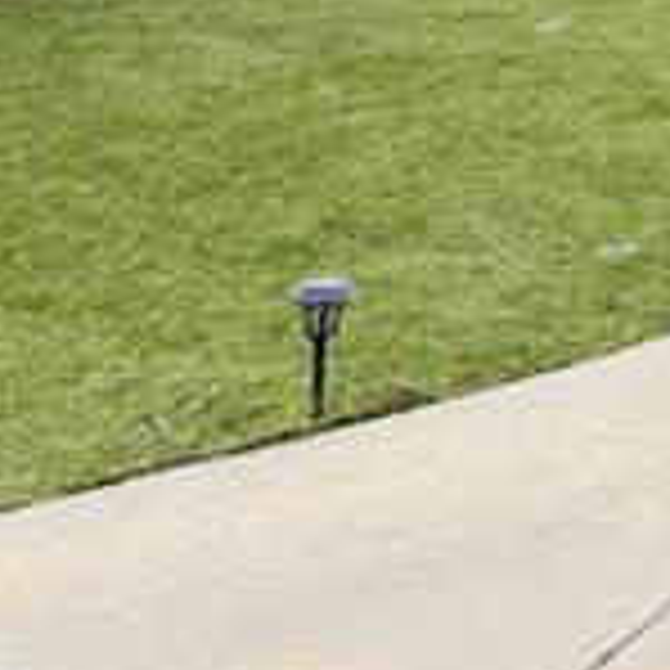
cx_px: 1111
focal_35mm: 99
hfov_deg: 15.6
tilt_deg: -3.6
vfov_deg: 15.9
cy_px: -378
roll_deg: +0.6
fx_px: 2168
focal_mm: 5.96
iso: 50
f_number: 1.6
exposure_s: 1/2857
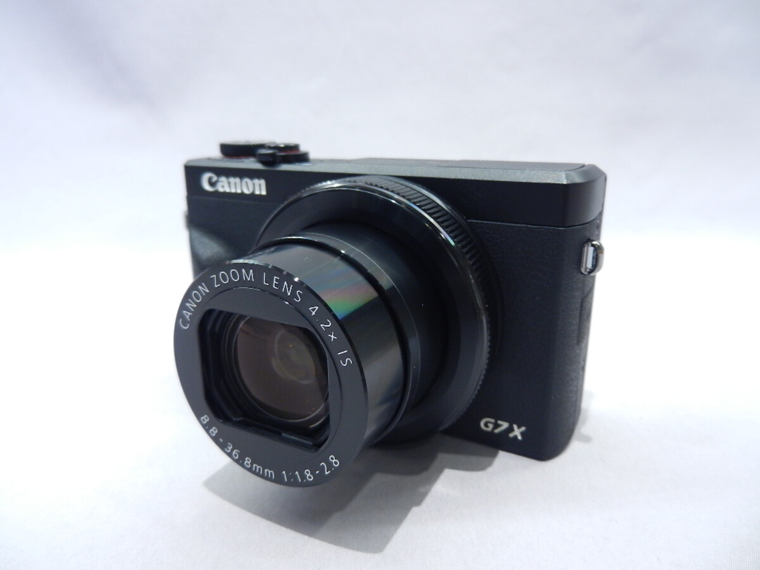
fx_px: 549
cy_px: 285
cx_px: 380
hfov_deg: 69.4
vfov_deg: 54.9
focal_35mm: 25
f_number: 3.5
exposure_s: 1/40
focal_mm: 4.5
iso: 160
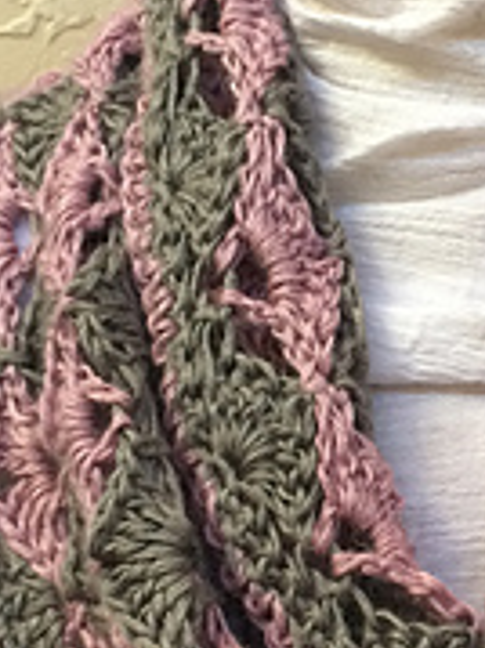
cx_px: 498
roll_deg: +0.9
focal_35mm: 81
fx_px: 1515
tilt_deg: -11.8
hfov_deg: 17.7
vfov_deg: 23.9
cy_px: 478
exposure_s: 1/30
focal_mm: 4.15
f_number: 2.2
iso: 125
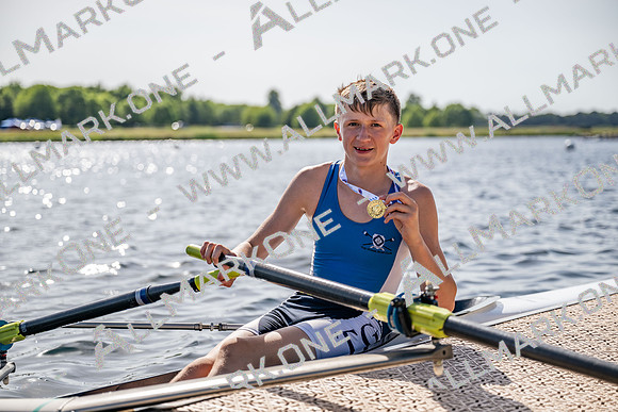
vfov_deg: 20.0
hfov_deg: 29.6
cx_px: 309
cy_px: 206
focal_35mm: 68
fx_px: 1168
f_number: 2.8
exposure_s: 1/2500
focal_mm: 68
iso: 64
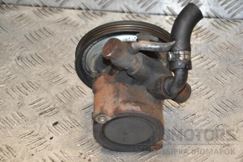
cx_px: 122
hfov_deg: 13.0
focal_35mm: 158
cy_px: 81
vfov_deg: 8.7
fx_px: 1063
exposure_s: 1/200
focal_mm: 105
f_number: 6.3
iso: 800
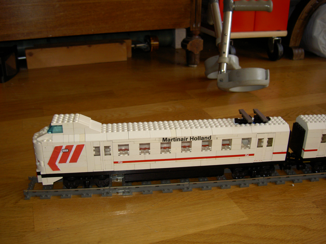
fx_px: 367
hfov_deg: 47.9
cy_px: 122
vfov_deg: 36.8
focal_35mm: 39
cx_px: 163
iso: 100
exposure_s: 1/60
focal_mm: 8
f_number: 2.8
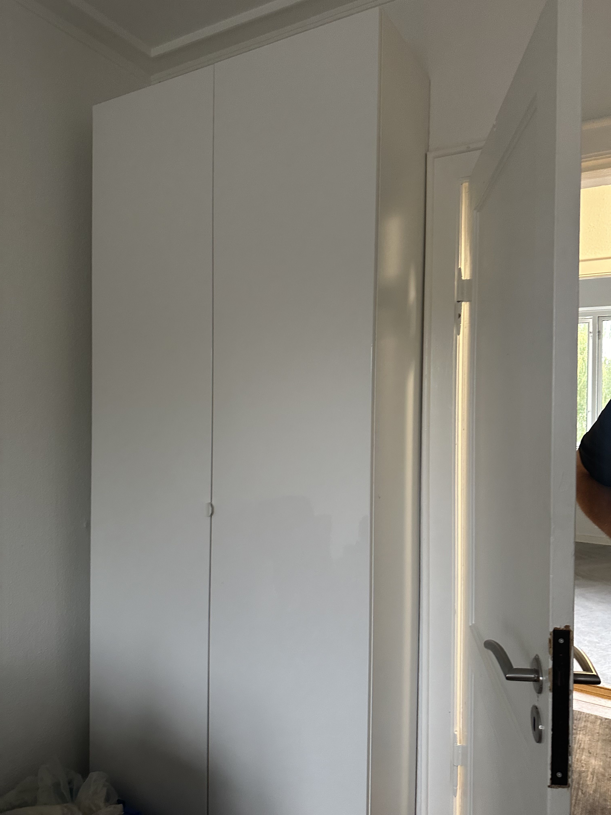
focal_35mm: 24
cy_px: 408
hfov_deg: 56.8
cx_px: 306
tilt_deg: +1.6
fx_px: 565
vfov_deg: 71.6
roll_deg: -1.4
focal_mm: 6.86
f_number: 1.78
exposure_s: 1/60
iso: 320
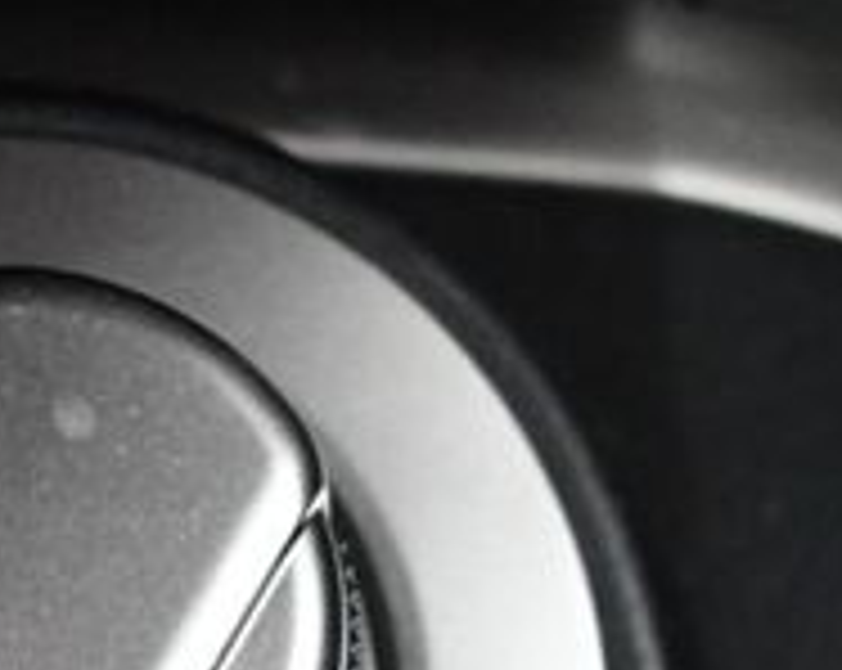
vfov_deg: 7.0
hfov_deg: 8.8
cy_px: 567
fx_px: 5449
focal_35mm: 219
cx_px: 0
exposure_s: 1/60
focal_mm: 34
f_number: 4.5
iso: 4500
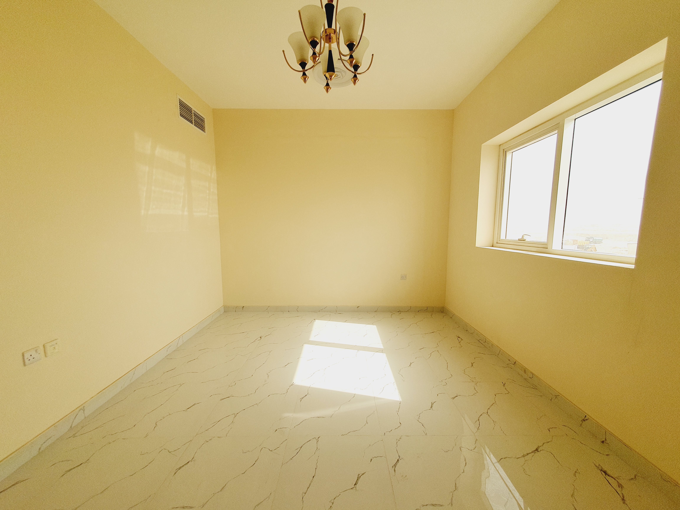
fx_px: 255
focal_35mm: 13
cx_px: 340
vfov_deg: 89.9
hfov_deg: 106.2
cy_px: 255
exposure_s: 1/100
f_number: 2.2
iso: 50
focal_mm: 1.8
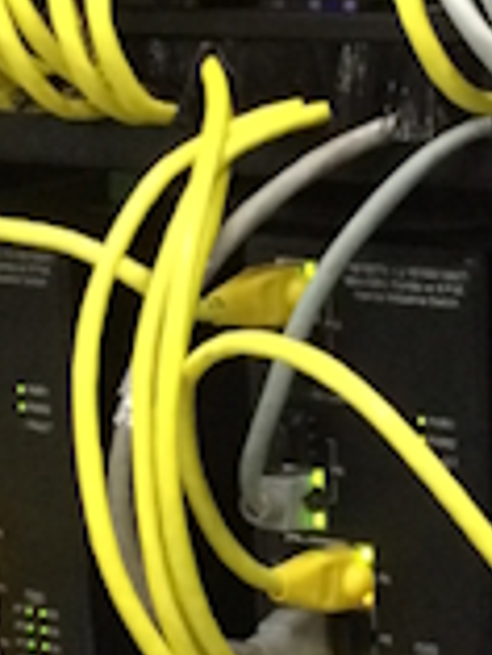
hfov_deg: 10.6
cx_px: 444
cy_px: 271
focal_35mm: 140
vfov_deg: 14.1
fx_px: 2650
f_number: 2.2
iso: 320
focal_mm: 4.12
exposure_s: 1/17
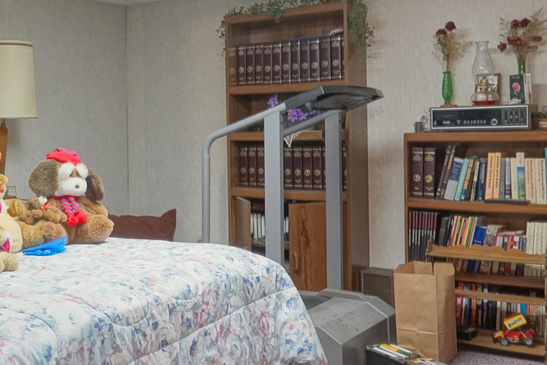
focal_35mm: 45
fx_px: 684
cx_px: 101
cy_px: 140
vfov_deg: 29.8
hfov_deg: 41.5
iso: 1250
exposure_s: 1/30
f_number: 2.4
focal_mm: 8.8
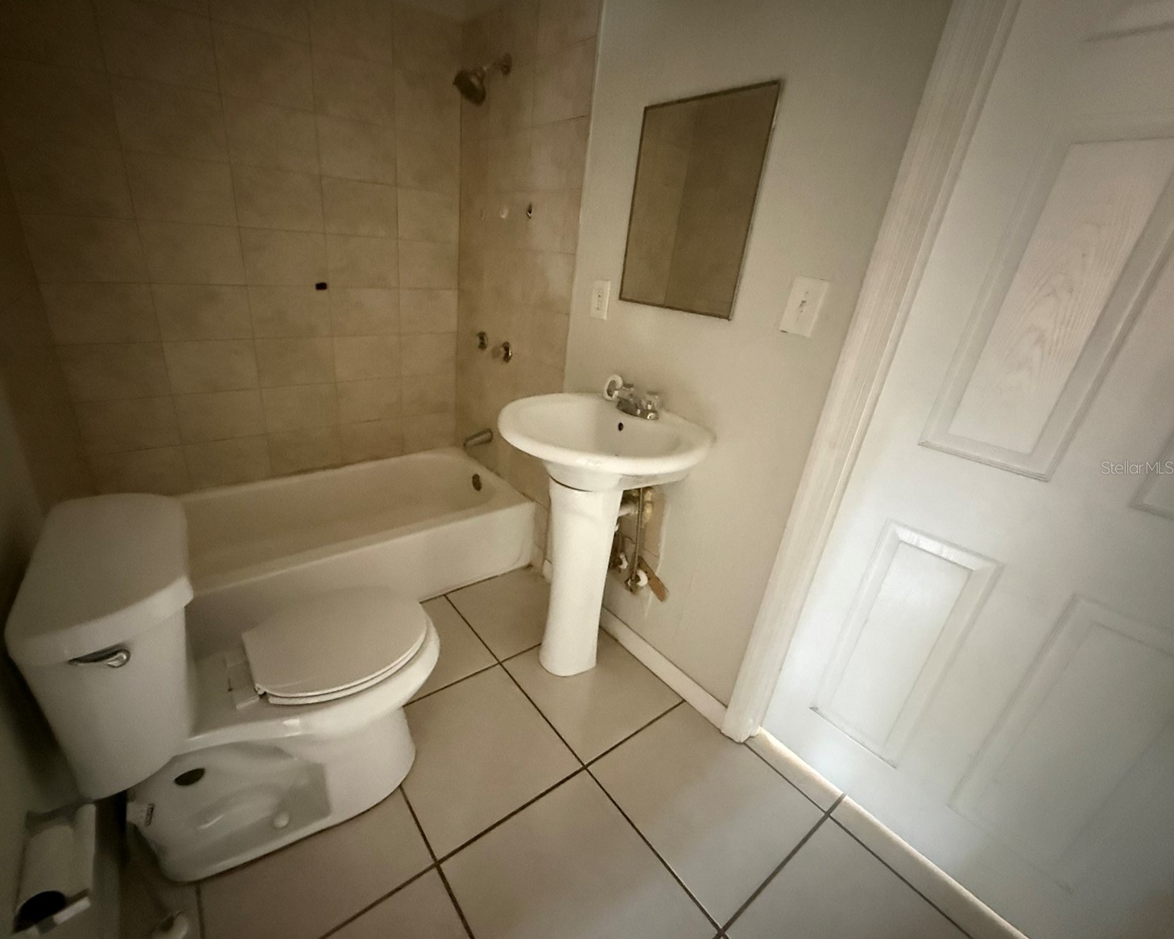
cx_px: 533
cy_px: 467
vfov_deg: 84.0
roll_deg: -4.9
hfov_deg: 96.5
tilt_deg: -23.3
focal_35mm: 15
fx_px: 521
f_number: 2.2
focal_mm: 2.22
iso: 1600
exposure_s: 1/38
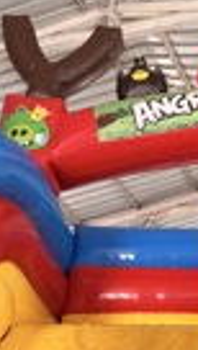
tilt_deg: +24.5
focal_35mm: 67
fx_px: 622
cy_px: 239
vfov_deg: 31.1
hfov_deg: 17.4
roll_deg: -1.4
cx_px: 224
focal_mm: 6.76
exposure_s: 1/84
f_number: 1.78
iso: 200
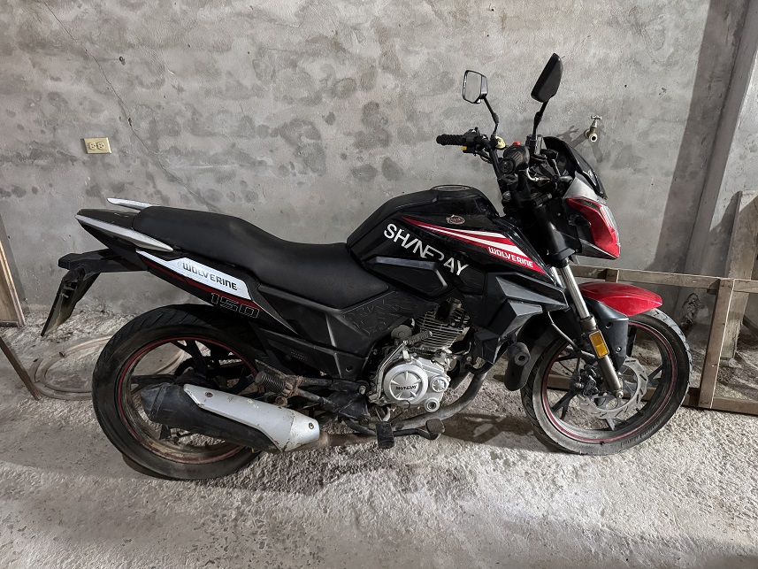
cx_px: 379
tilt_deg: -25.2
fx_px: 526
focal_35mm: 24
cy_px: 284
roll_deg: -0.4
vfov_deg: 56.8
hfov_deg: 71.6
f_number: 1.78
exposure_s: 1/40
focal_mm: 6.76
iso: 1000
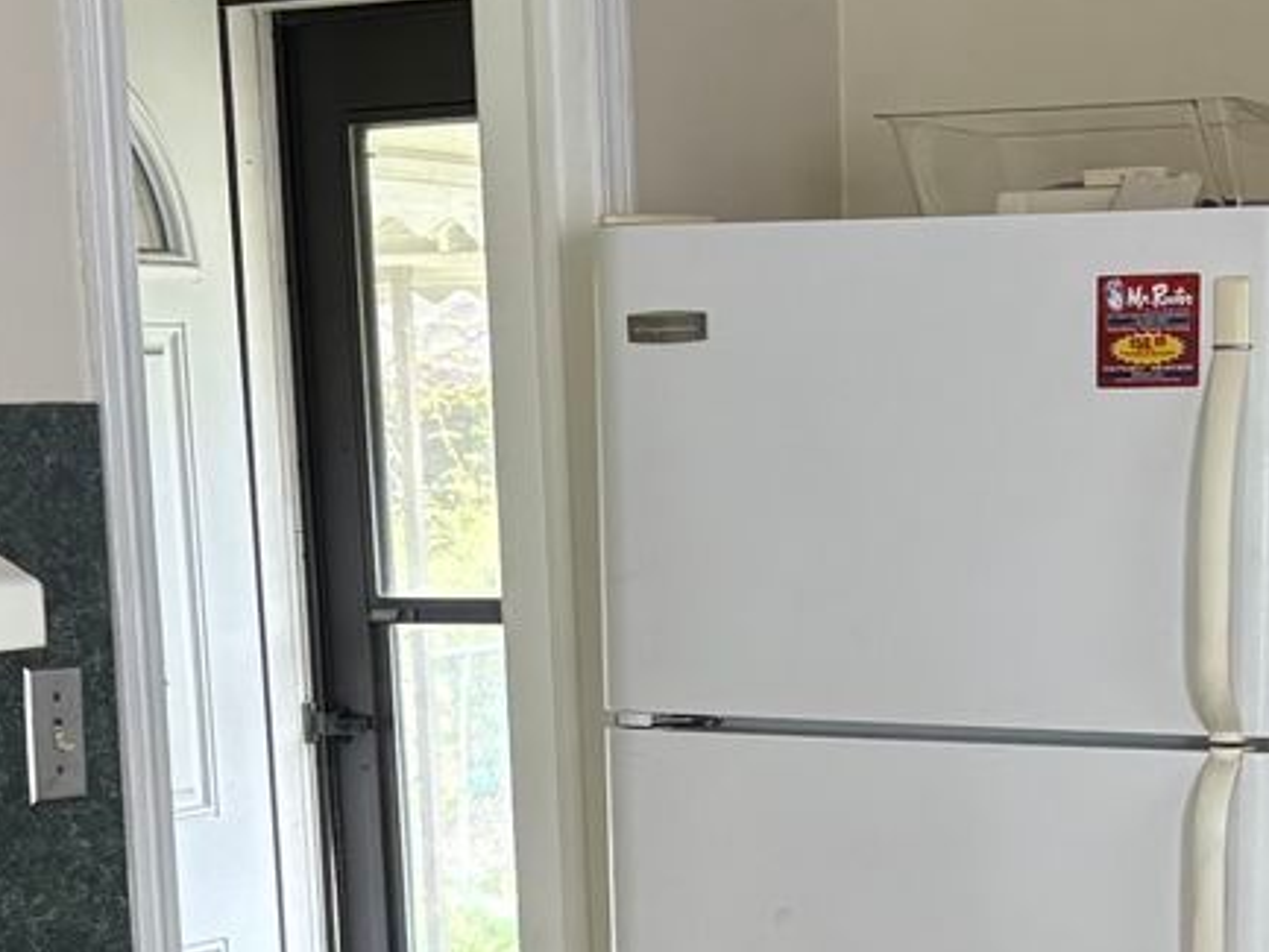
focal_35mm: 90
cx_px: 961
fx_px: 3300
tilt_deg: -10.3
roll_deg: +0.6
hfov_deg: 21.6
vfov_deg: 16.1
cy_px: 971
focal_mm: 5.96
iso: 250
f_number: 1.6
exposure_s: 1/60
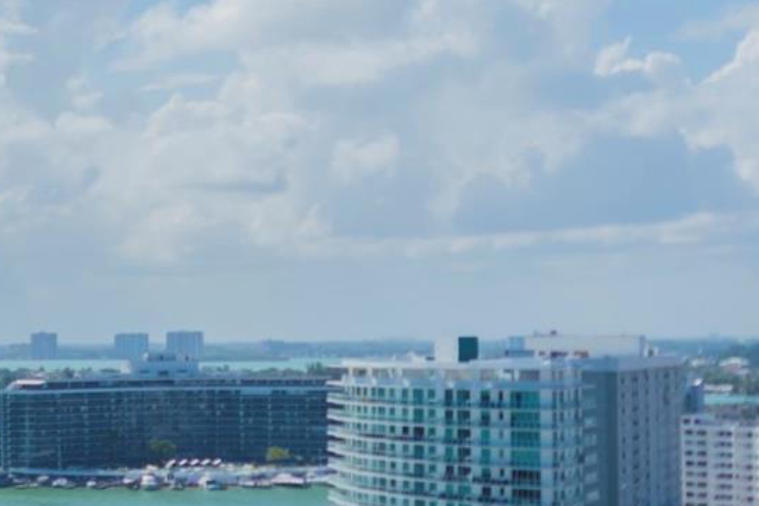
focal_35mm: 106
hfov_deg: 18.1
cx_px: -197
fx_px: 2235
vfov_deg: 12.9
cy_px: 296
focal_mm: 24
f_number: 4.5
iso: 200
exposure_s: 1/2000
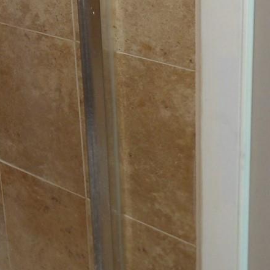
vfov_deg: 21.8
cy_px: 14
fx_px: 679
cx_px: -82
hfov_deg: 20.5
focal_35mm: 77
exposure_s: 1/33
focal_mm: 4.3
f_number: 3.2
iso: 200
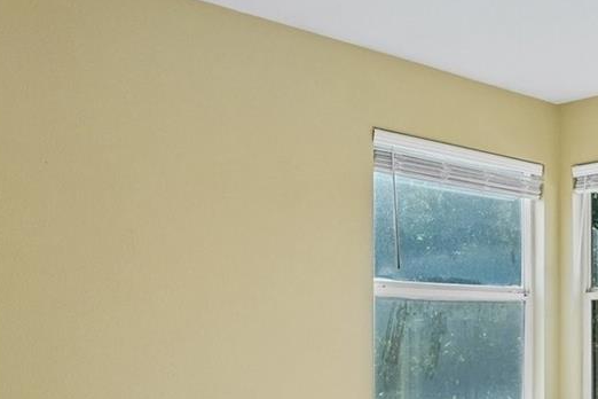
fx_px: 764
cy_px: 334
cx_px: 534
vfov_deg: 28.5
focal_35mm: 46
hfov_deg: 39.7
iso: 400
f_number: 8
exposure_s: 1/160
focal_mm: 10
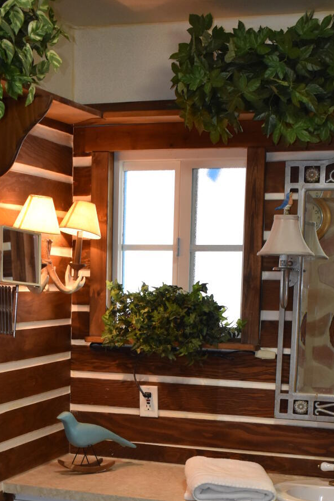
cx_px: 124
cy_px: 468
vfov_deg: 28.7
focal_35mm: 67
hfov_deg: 20.3
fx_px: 933
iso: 800
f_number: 4.5
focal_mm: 20
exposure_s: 1/200
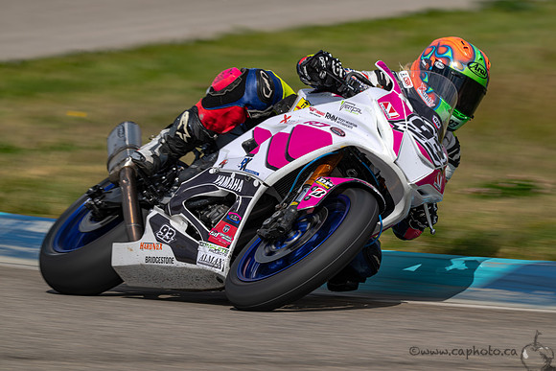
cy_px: 186
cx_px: 278
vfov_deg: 2.3
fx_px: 9268
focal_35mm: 600
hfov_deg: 3.4
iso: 64
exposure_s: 1/160
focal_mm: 600
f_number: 16
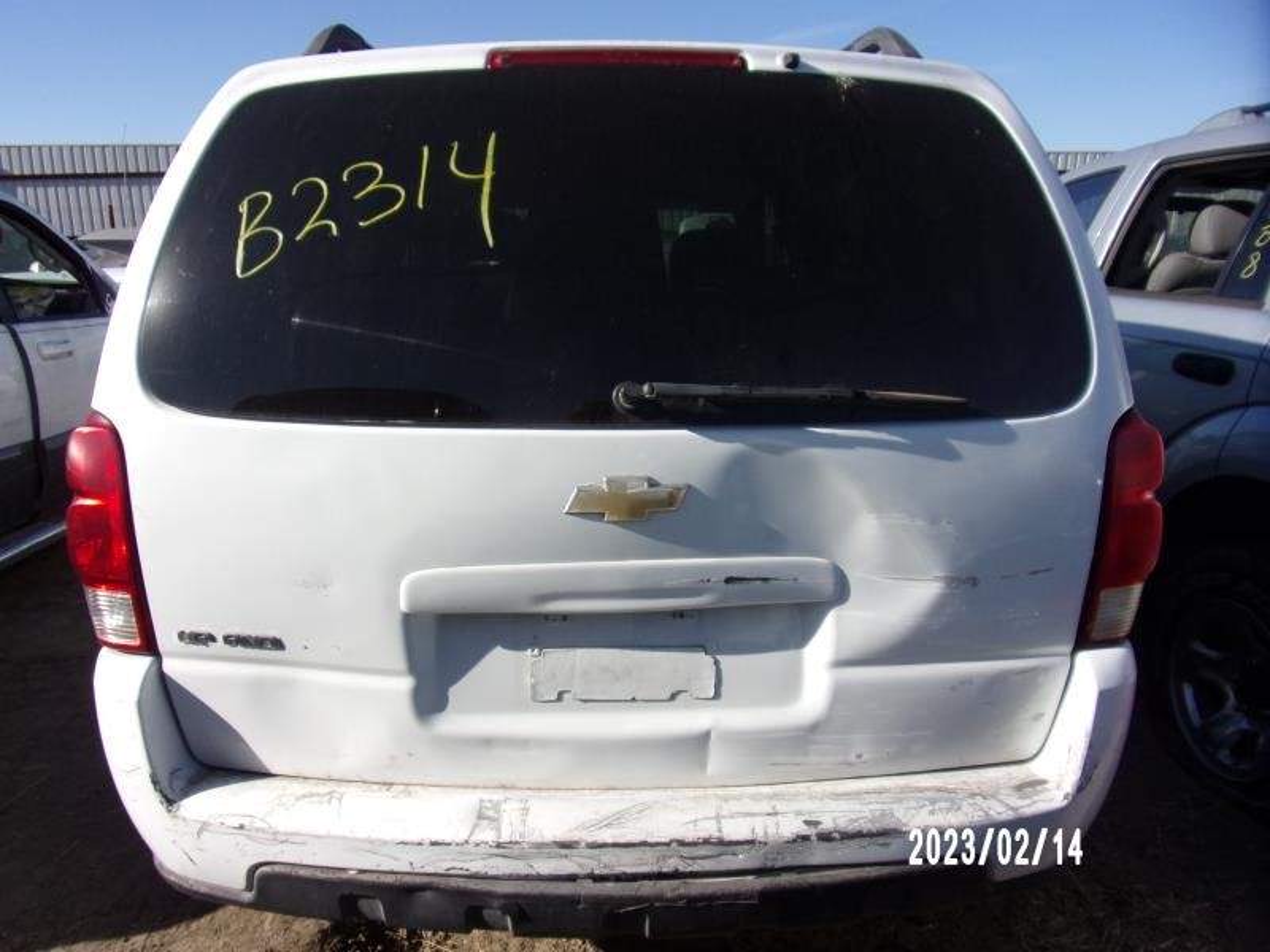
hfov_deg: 71.6
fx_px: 881
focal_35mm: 24
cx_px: 635
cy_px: 476
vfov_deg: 56.8
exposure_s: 1/1100
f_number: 3.3
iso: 80
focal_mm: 4.3
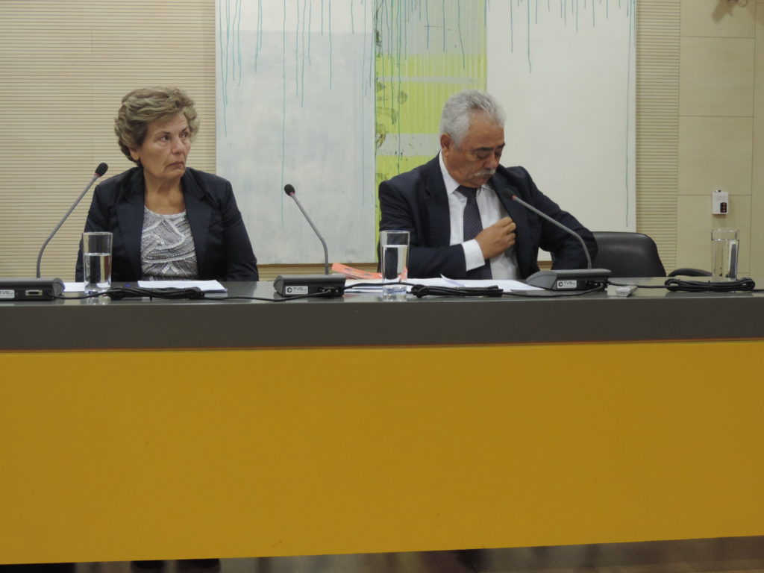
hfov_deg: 34.9
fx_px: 1214
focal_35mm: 55
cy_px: 286
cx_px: 382
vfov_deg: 26.6
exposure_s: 1/25
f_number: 3.7
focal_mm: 9.8
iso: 400
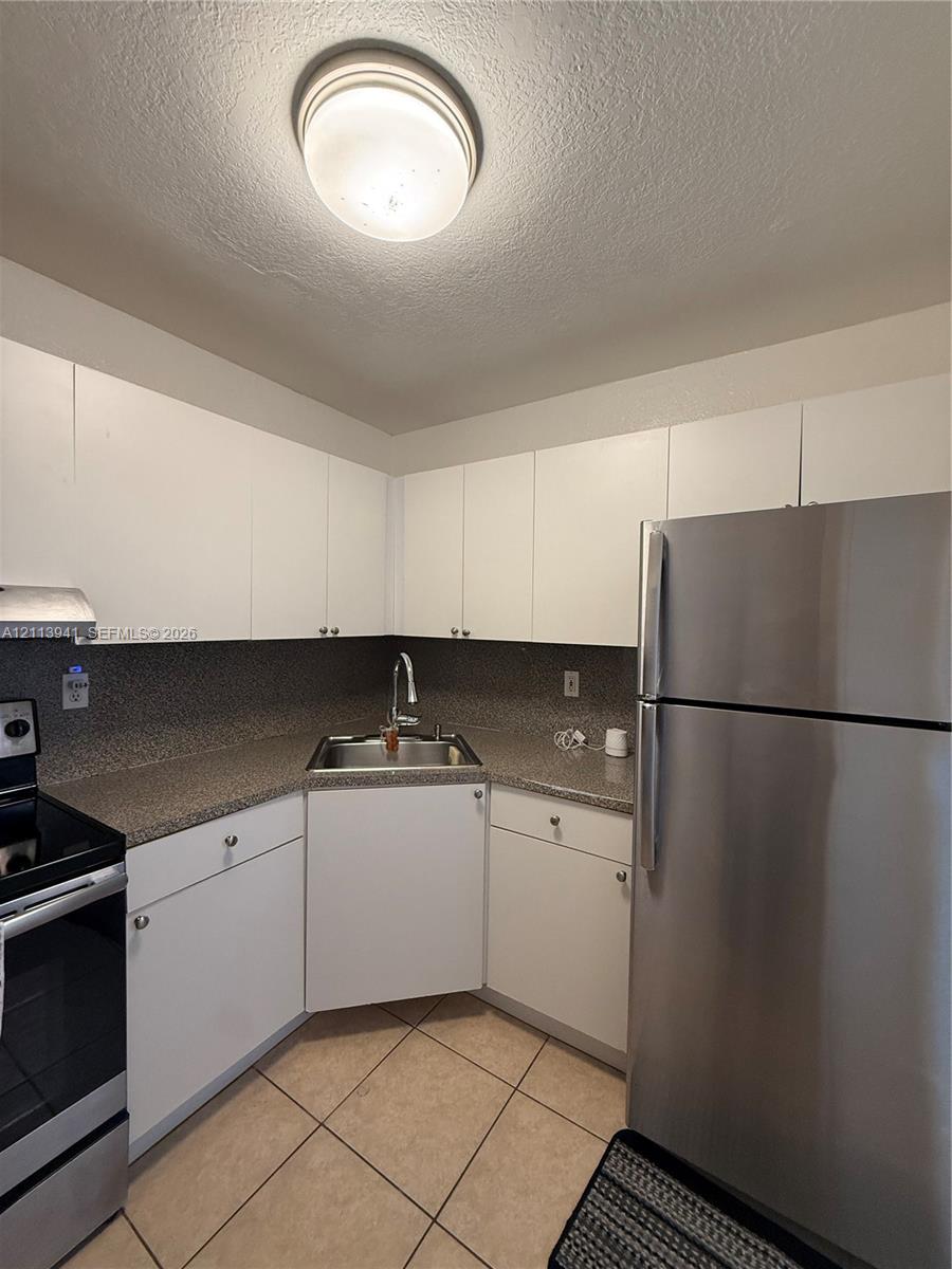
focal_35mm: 14
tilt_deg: -1.4
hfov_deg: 85.7
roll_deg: +0.1
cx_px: 476
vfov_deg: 102.1
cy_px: 634
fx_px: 513
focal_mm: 2.22
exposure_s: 1/120
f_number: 2.2
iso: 320
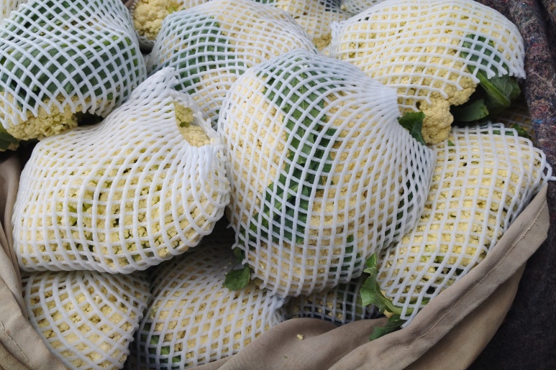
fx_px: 432
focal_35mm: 28
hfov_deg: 65.5
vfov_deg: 46.2
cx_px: 271
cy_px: 158
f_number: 1.88
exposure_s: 1/292
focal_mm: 4.82
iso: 100
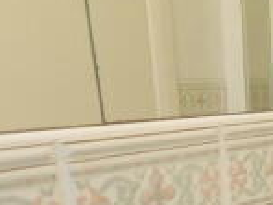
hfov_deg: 22.3
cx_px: 415
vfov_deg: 18.7
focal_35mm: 71
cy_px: 289
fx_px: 560
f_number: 4
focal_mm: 9
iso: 1250
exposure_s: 1/60
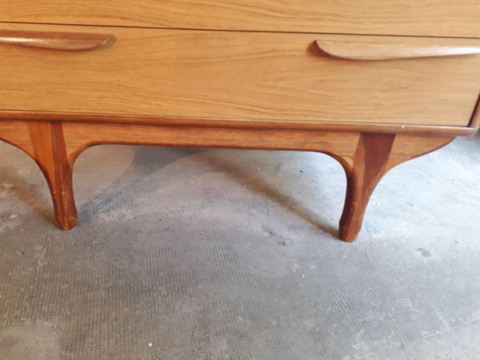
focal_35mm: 31
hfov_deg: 58.2
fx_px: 430
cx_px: 214
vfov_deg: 45.4
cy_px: 173
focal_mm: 3.6
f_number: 1.9
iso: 100
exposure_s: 1/33
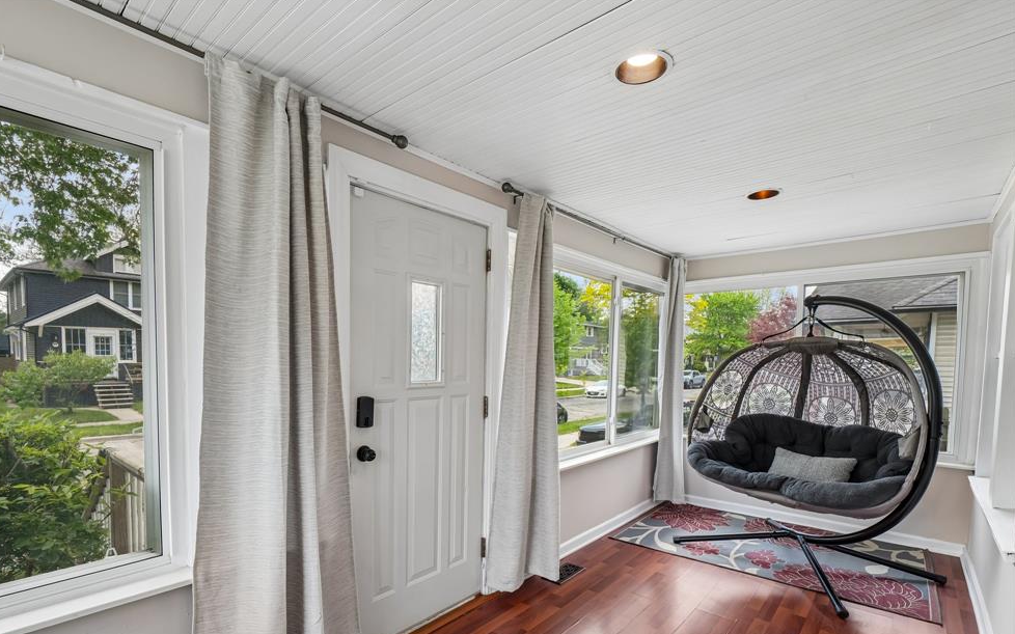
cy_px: 348
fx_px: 443
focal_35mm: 16
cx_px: 487
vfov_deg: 71.1
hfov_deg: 97.8
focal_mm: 10
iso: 250
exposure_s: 1/30
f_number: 8
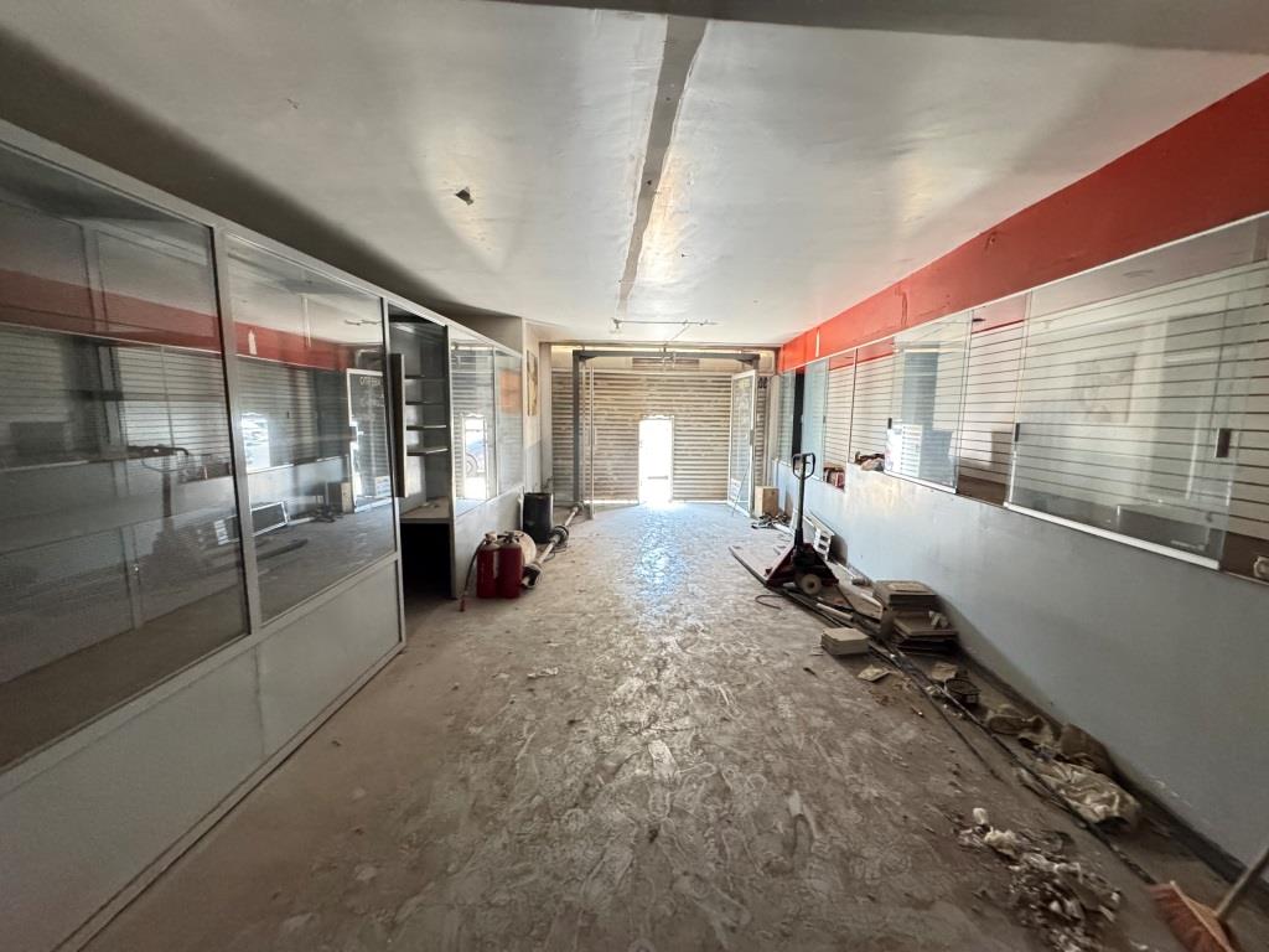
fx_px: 513
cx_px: 634
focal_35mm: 14
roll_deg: -0.2
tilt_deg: -9.4
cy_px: 476
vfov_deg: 85.7
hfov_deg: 102.1
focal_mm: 2.22
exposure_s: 1/60
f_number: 2.2
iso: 1250
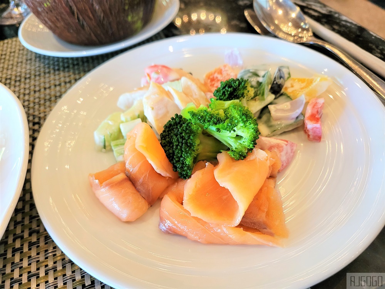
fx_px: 289
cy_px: 144
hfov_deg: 67.3
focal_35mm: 26
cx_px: 192
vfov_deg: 53.1
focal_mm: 5.4
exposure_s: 1/100
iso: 320
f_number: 1.8
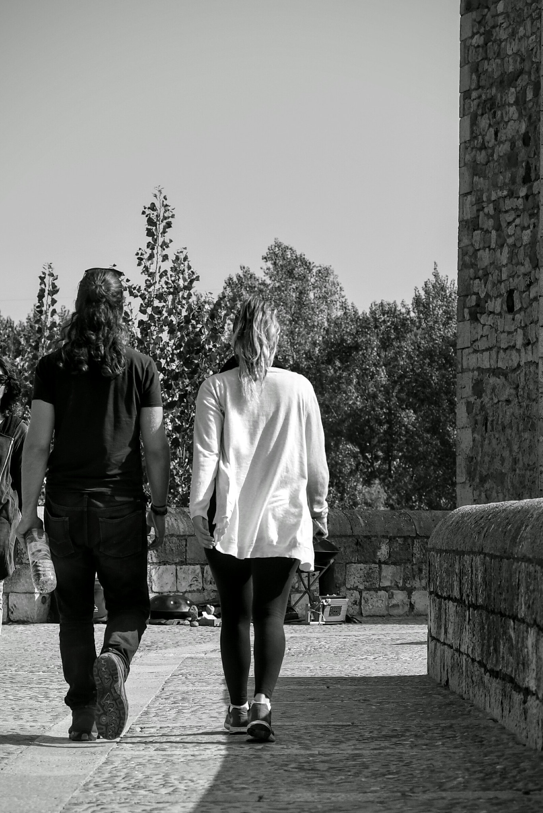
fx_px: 2035
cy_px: 406
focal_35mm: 90
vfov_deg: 22.6
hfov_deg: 15.2
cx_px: 272
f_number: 5
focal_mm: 60
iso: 400
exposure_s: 1/4000
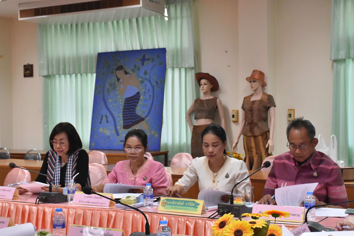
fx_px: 619
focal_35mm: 63
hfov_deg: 31.9
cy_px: 118
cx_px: 177
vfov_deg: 21.6
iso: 2500
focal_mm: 42
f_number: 7.1
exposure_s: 1/200
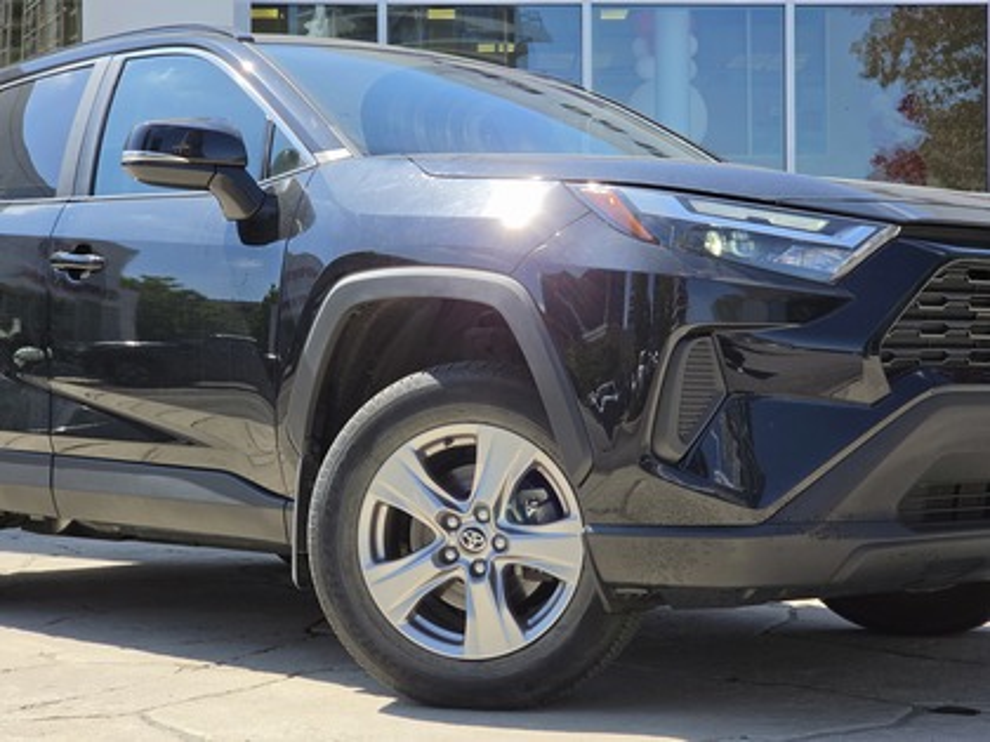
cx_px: 495
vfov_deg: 21.3
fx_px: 1973
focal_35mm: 69
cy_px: 371
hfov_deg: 28.2
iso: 25
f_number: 2.4
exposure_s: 1/596
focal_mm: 7
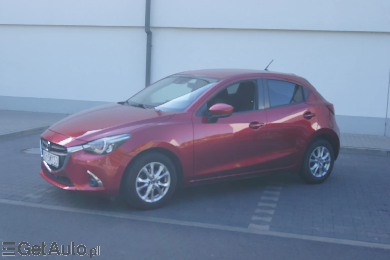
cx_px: 195
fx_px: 487
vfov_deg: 29.8
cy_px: 130
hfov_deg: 43.6
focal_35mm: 45
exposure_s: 1/100
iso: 100
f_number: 6.3
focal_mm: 30
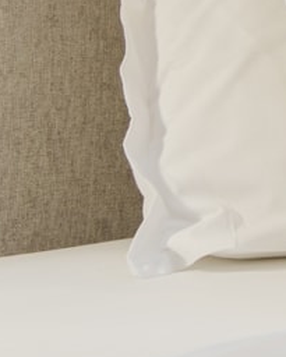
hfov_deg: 7.8
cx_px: 801
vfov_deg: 10.6
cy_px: -114
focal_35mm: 178
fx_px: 1882
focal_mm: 24
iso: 320
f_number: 8
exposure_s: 1/20
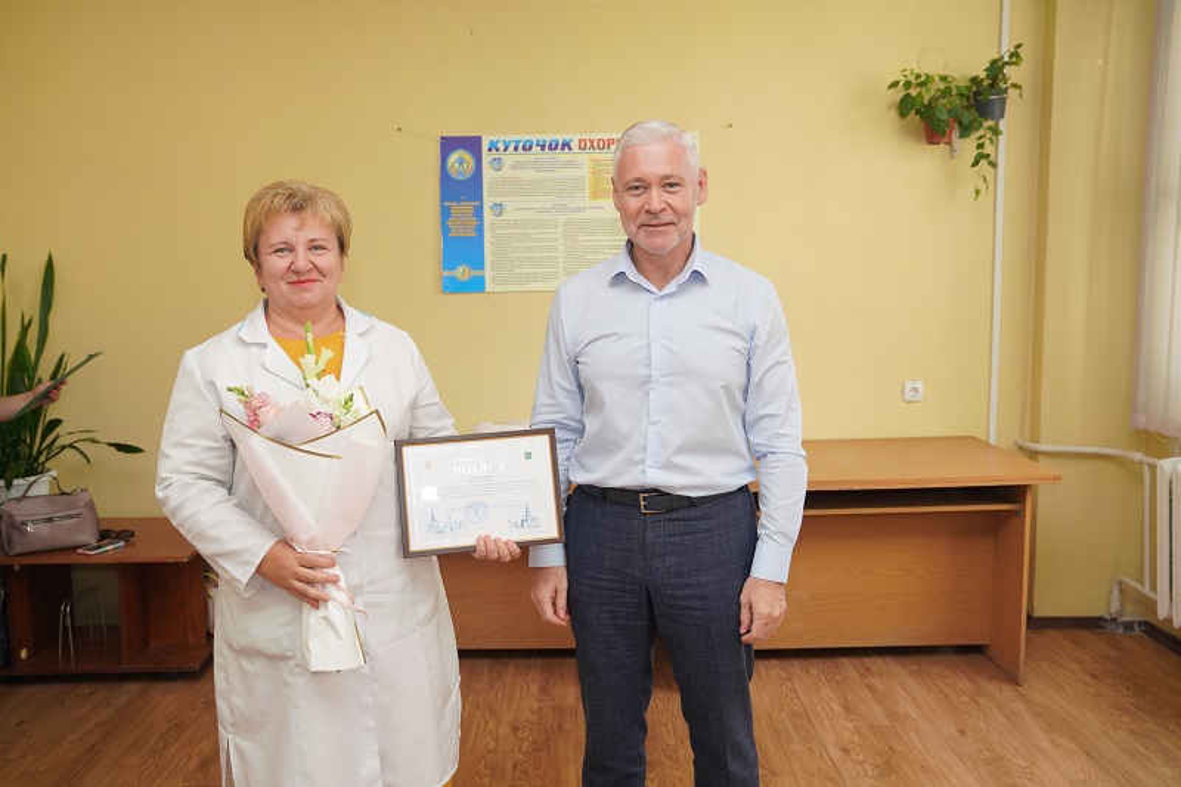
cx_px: 590
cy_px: 394
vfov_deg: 41.1
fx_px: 1049
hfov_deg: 58.7
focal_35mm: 32
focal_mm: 32
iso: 640
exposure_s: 1/200
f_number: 4
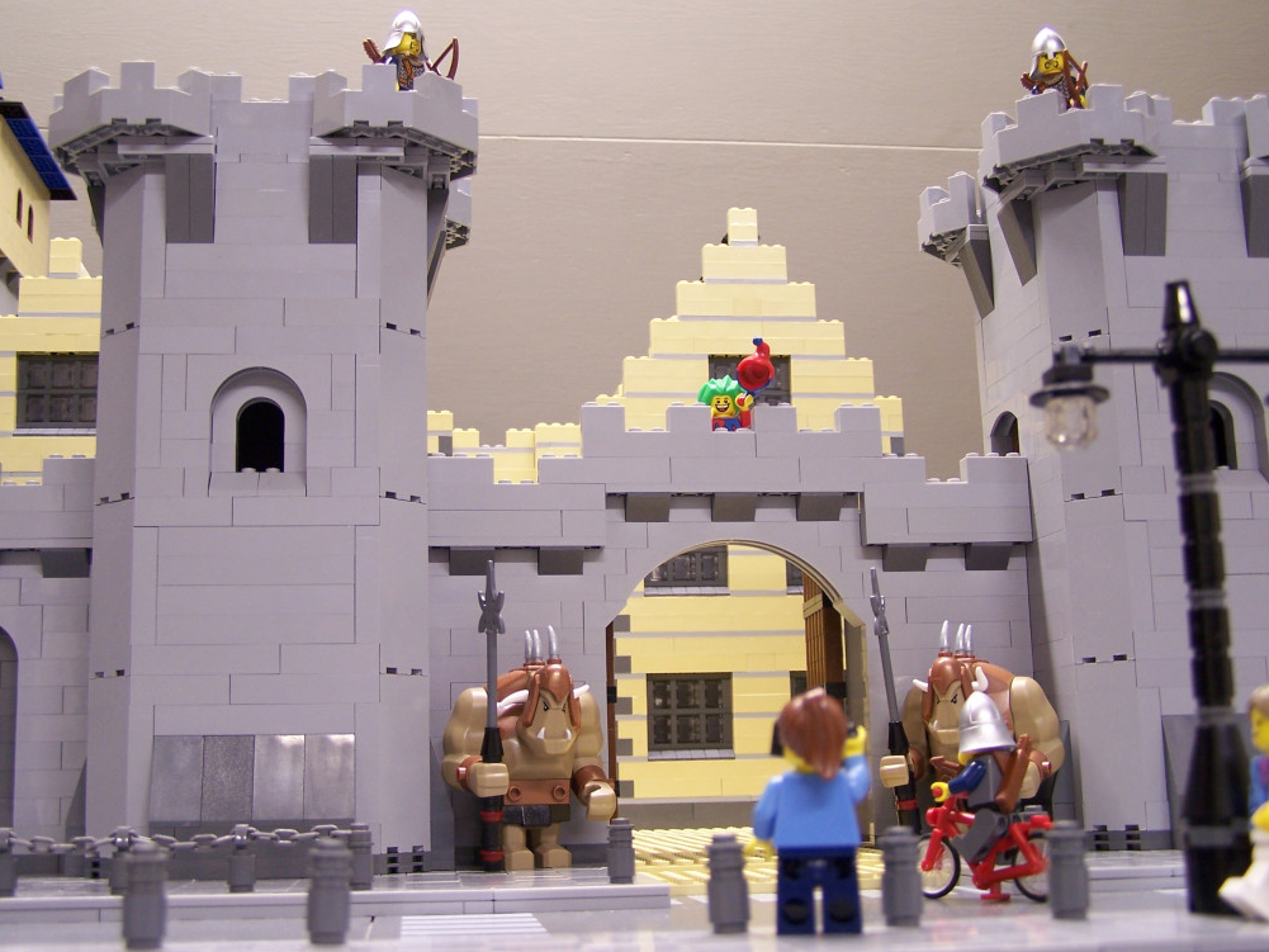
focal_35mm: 44
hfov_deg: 42.9
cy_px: 469
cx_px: 625
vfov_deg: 32.9
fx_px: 1613
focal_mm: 7.1
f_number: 2.9
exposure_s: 1/4
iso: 80
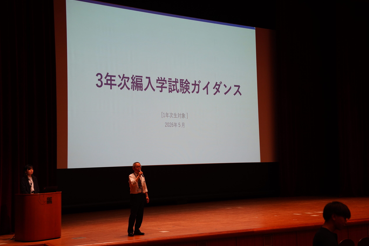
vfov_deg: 21.9
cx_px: 186
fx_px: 635
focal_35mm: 62
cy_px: 121
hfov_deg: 32.4
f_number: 4.5
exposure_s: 1/160
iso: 1600
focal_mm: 61
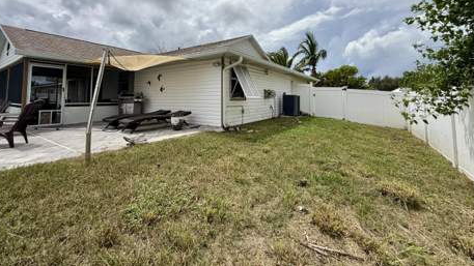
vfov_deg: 65.0
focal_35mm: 16
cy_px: 84
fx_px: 201
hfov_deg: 99.4
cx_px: 233
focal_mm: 2.22
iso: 50
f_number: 2.2
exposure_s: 1/4762
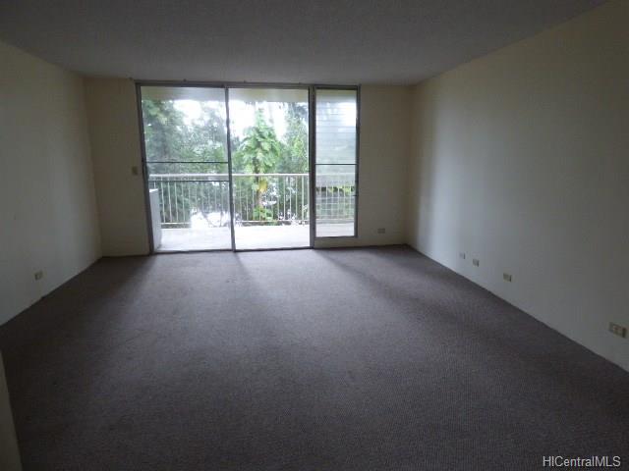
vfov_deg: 66.0
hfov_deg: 81.7
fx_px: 363
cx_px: 314
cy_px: 236
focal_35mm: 20
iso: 200
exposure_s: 1/60
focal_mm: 3.58
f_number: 2.8
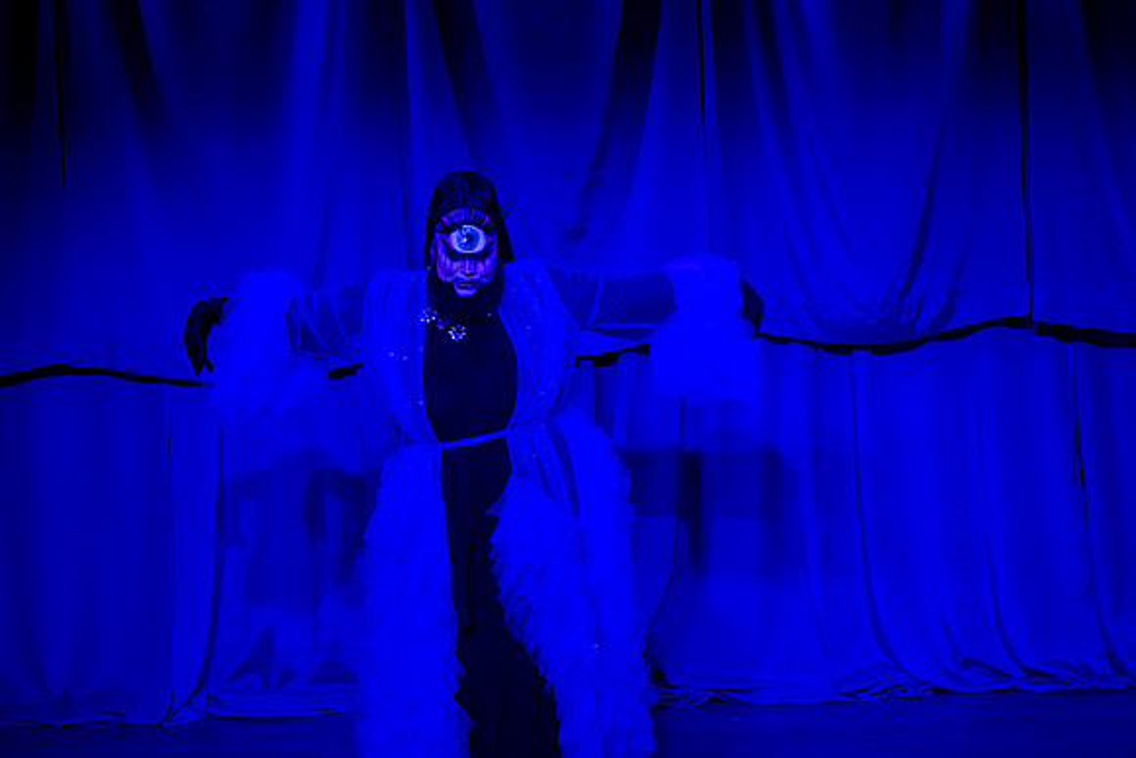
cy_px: 326
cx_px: 686
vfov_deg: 16.1
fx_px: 2684
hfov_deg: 23.9
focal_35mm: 85
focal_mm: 70
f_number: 2.8
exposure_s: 1/100
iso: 3200
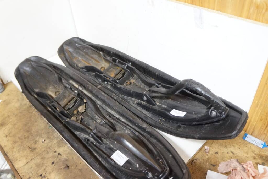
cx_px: 134
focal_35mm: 28
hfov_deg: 64.5
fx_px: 212
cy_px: 90
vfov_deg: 45.7
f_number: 3.5
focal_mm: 19
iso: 3200
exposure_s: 1/40
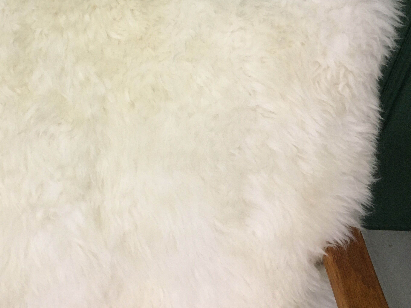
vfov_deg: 33.4
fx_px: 511
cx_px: 138
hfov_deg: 43.3
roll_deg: -2.5
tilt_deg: -38.8
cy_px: 108
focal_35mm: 43
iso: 125
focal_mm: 4.15
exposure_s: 1/33
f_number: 2.2
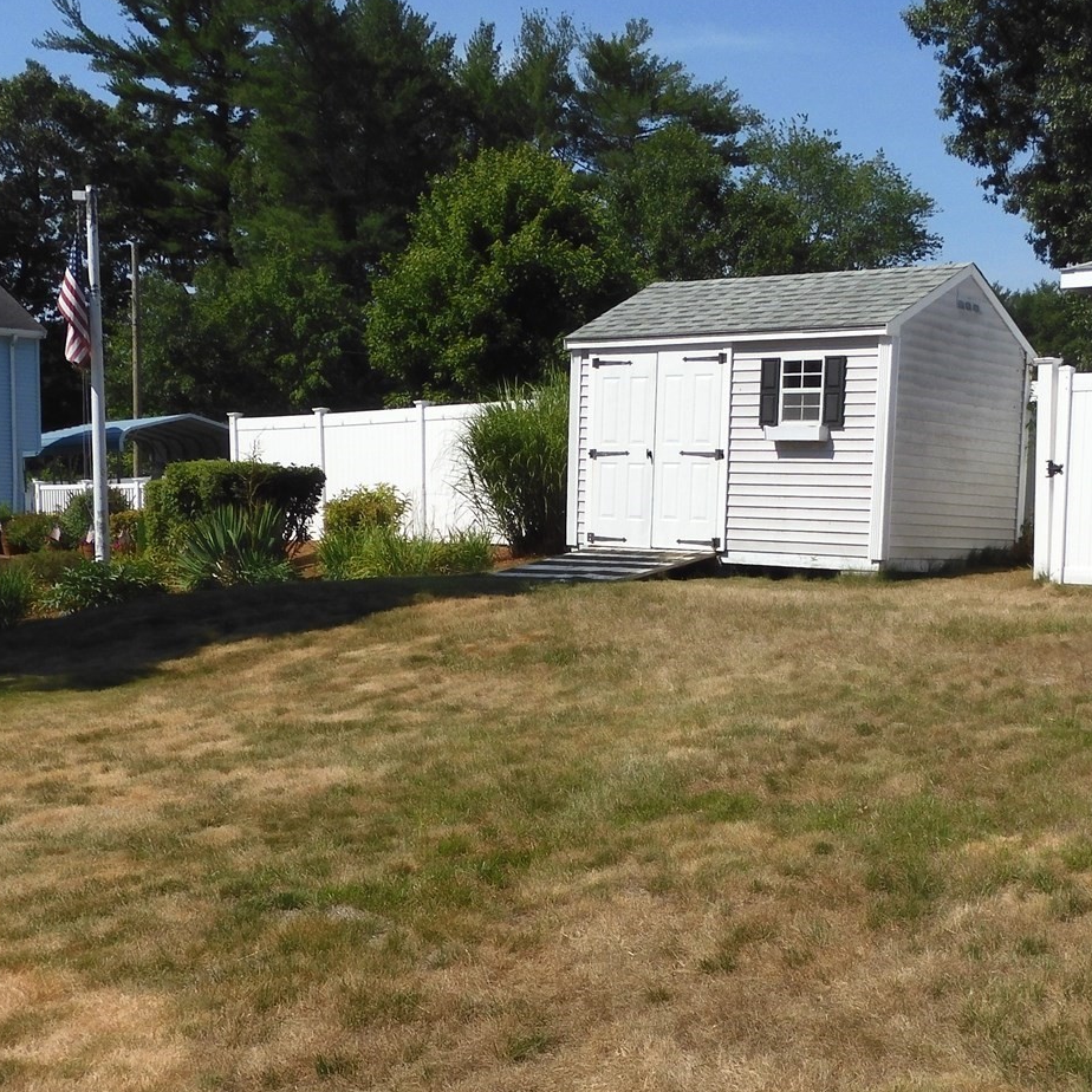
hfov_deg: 35.6
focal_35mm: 47
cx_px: 743
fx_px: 1677
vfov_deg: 35.8
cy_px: 704
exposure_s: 1/1600
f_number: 3.4
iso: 100
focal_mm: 4.3
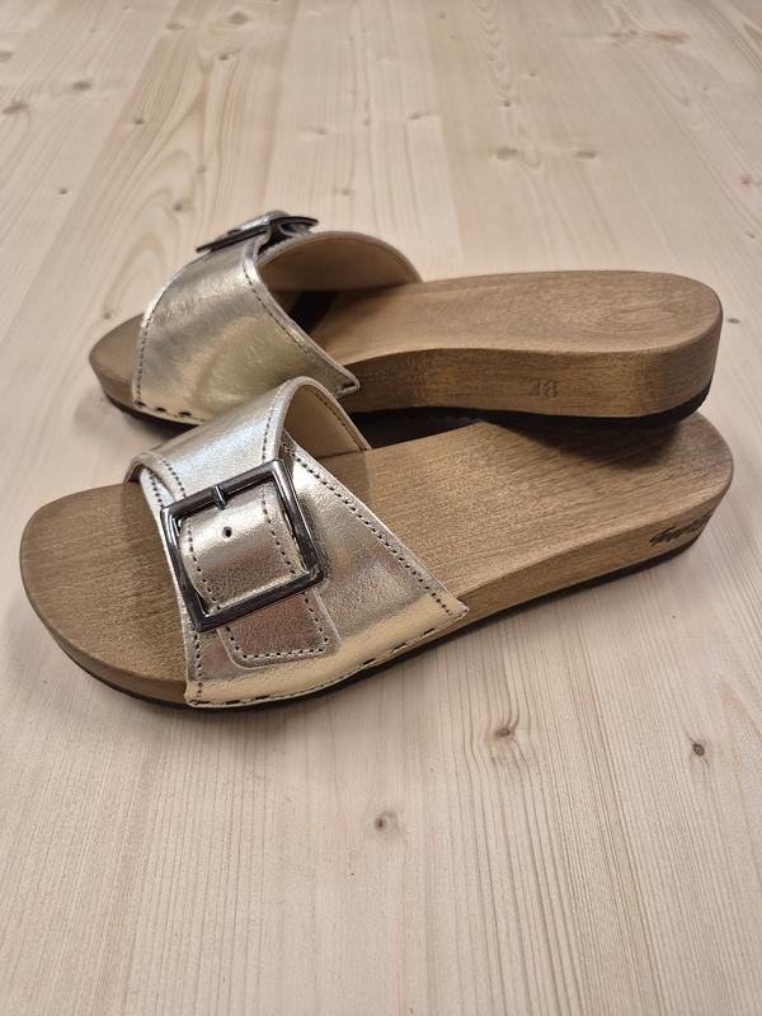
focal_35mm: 23
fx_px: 675
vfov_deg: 73.9
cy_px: 508
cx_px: 381
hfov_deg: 58.9
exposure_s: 1/100
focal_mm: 5.4
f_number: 1.8
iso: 125
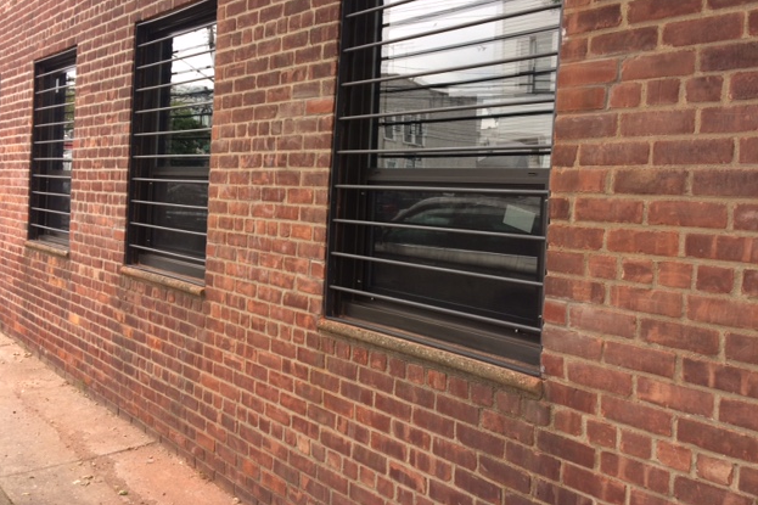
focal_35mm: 31
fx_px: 653
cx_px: 370
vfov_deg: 42.2
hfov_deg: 60.3
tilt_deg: -2.1
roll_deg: -2.5
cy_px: 218
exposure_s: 1/120
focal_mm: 4.15
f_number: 2.2
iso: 40
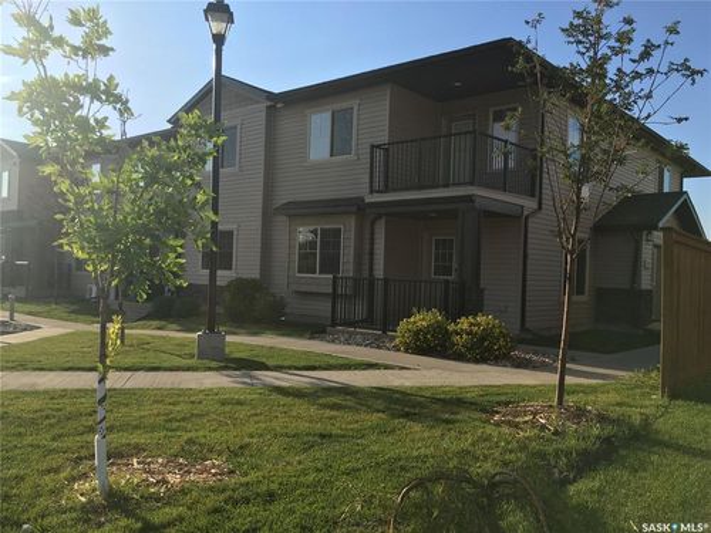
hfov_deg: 61.7
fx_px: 596
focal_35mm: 29
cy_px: 266
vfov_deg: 48.2
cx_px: 356
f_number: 2.2
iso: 25
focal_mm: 4.15
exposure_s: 1/1221
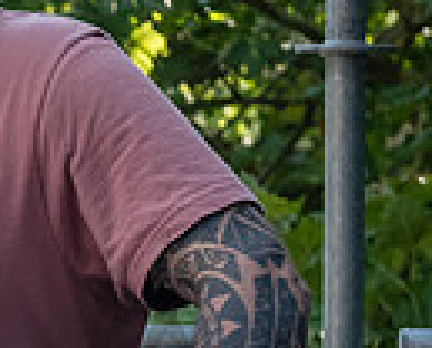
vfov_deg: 5.4
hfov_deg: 6.6
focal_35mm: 287
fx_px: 3681
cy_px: 205
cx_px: -342
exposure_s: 1/1600
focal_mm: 58
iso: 2000
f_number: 5
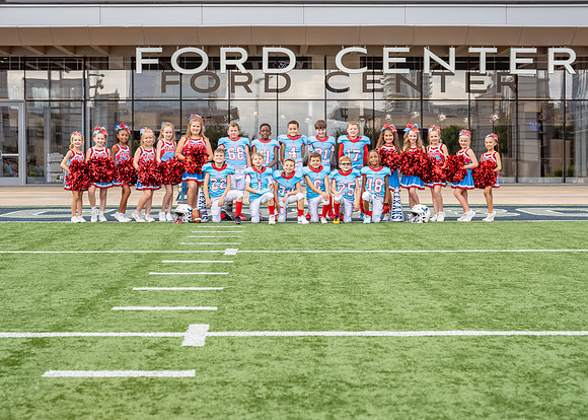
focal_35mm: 63
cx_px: 278
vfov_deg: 22.6
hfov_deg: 31.2
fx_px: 1051
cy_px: 180
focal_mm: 50
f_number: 4
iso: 250
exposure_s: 1/400
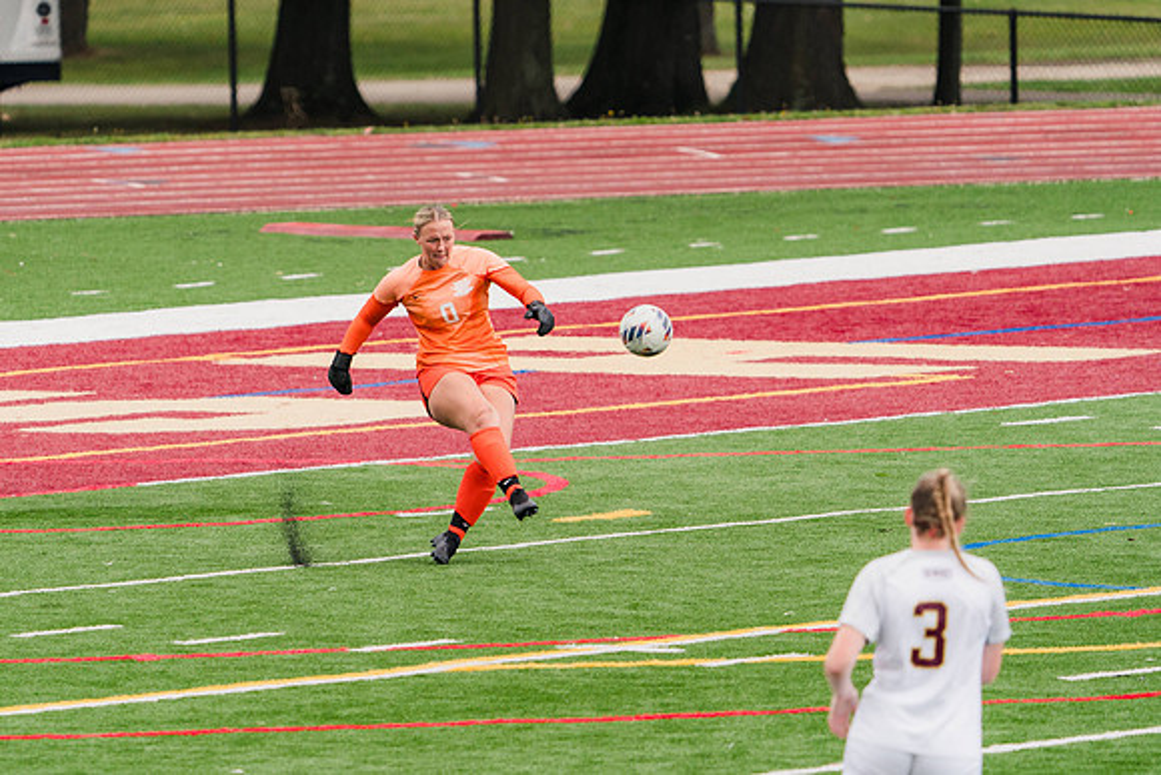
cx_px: 466
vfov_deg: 2.9
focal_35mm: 472
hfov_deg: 4.4
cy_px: 311
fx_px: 15215
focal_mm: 394
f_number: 6.3
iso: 800
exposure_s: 1/1600
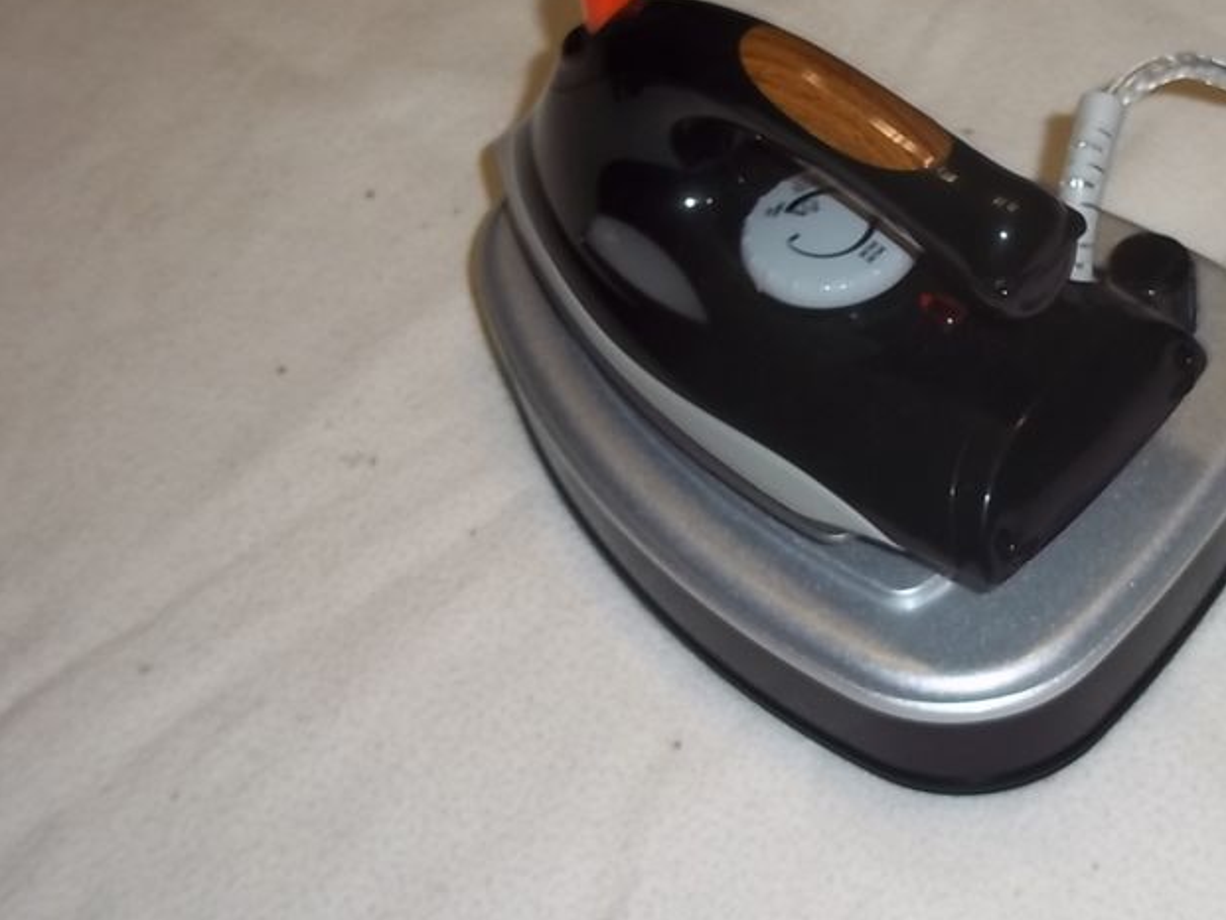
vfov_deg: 25.2
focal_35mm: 58
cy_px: 338
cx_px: 952
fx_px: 2055
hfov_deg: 32.5
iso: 80
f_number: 3.1
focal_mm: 6.5
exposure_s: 1/30
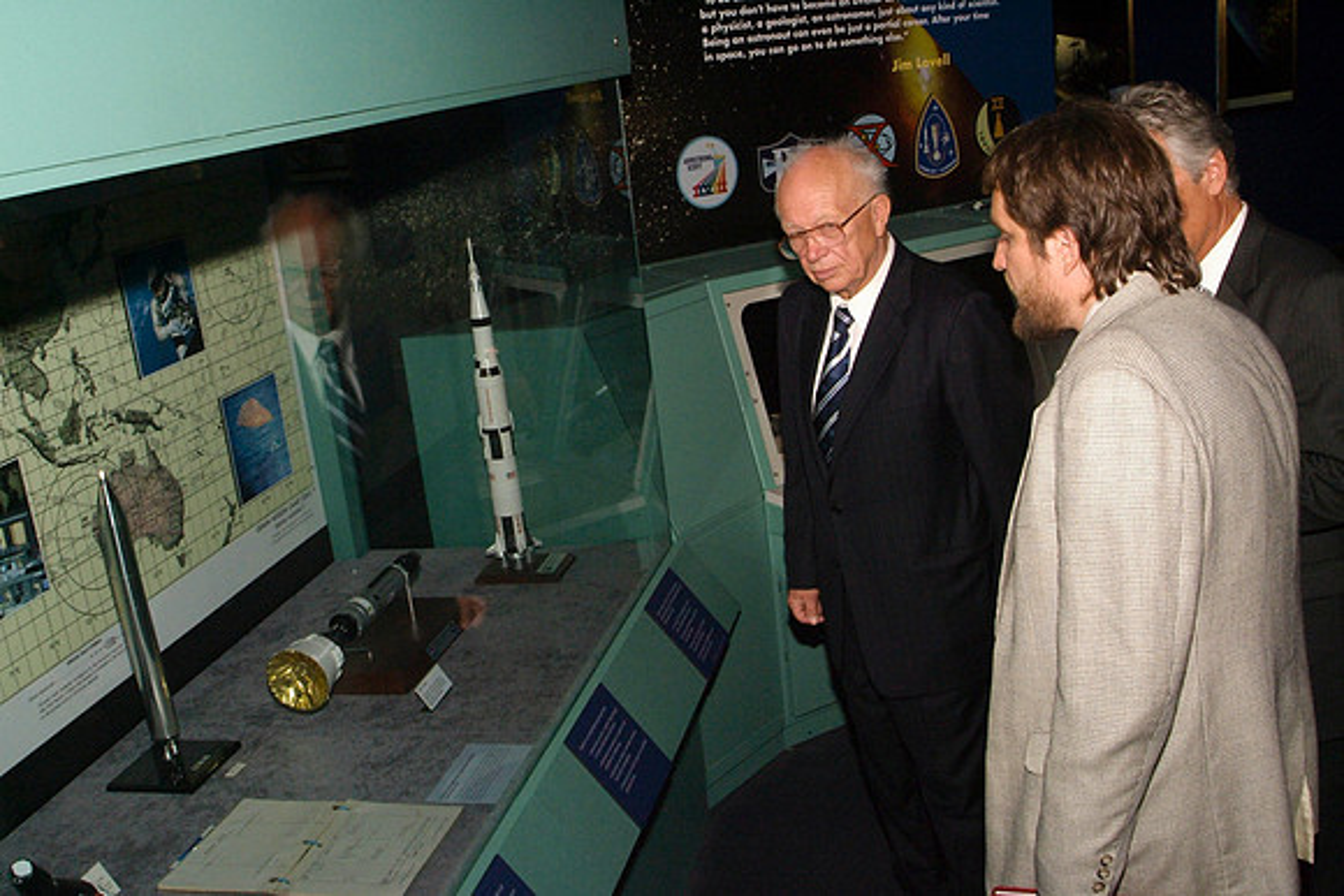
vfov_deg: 36.9
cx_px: 672
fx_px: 1344
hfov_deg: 53.1
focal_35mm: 36
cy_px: 448
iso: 1600
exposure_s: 1/125
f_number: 16
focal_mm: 24
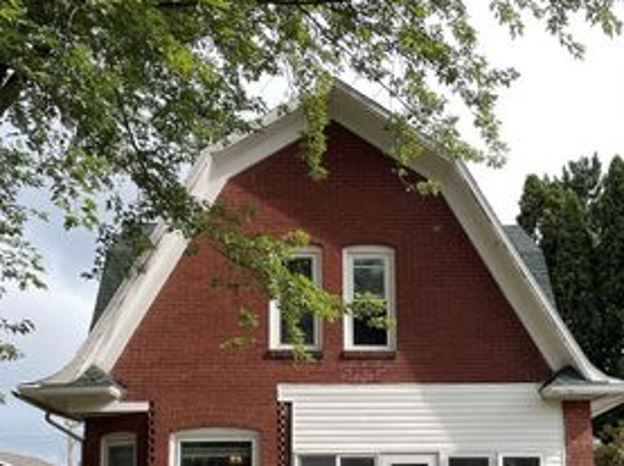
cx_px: 367
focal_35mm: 47
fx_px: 846
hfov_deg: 40.3
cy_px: 397
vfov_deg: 29.8
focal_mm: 4.2
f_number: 1.6
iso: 32
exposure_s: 1/1984
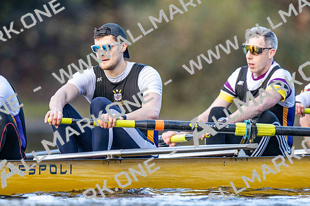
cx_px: 134
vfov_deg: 1.8
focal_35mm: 746
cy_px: 86
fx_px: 6421
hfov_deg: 2.8
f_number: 4
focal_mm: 600
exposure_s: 1/2500
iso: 4000
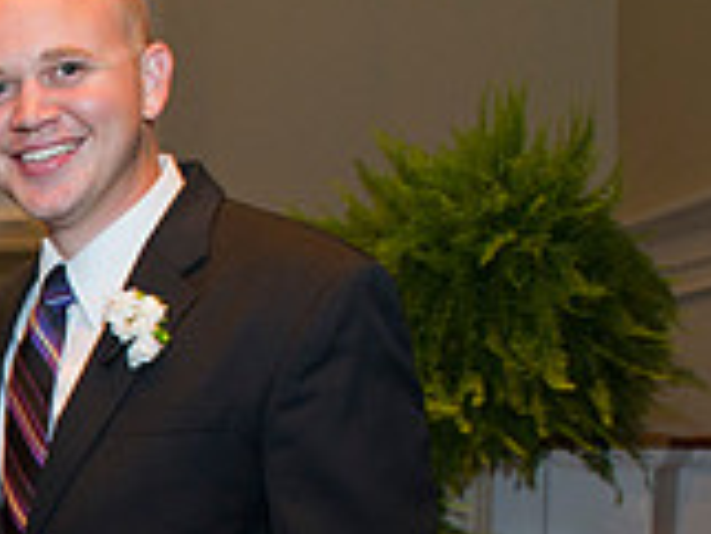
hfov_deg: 20.5
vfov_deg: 17.0
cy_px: 649
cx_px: -322
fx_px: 1706
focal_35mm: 83
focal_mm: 24
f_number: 5
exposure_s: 1/50
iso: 1600
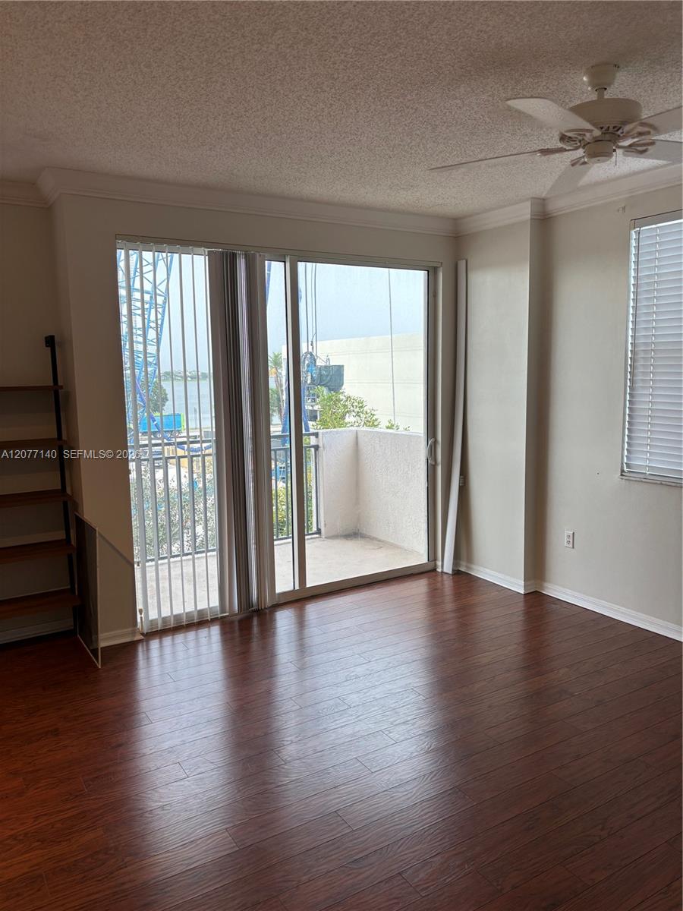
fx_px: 684
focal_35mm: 26
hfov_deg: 53.1
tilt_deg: -11.6
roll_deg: +1.2
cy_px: 456
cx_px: 342
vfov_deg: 67.3
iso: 40
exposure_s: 1/120
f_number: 1.6
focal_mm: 5.96
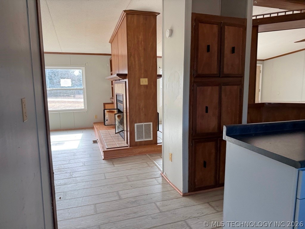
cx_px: 152
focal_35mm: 24
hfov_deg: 71.6
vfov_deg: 56.8
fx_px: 211
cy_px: 114
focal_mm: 6.76
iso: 80
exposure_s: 1/121
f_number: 1.78
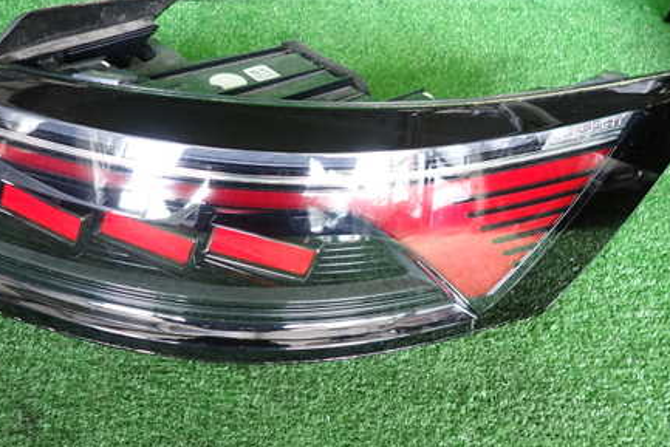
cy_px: 207
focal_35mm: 36
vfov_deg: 36.9
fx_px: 670
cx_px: 292
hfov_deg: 53.0
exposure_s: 1/40
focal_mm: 4.5
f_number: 2
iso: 200
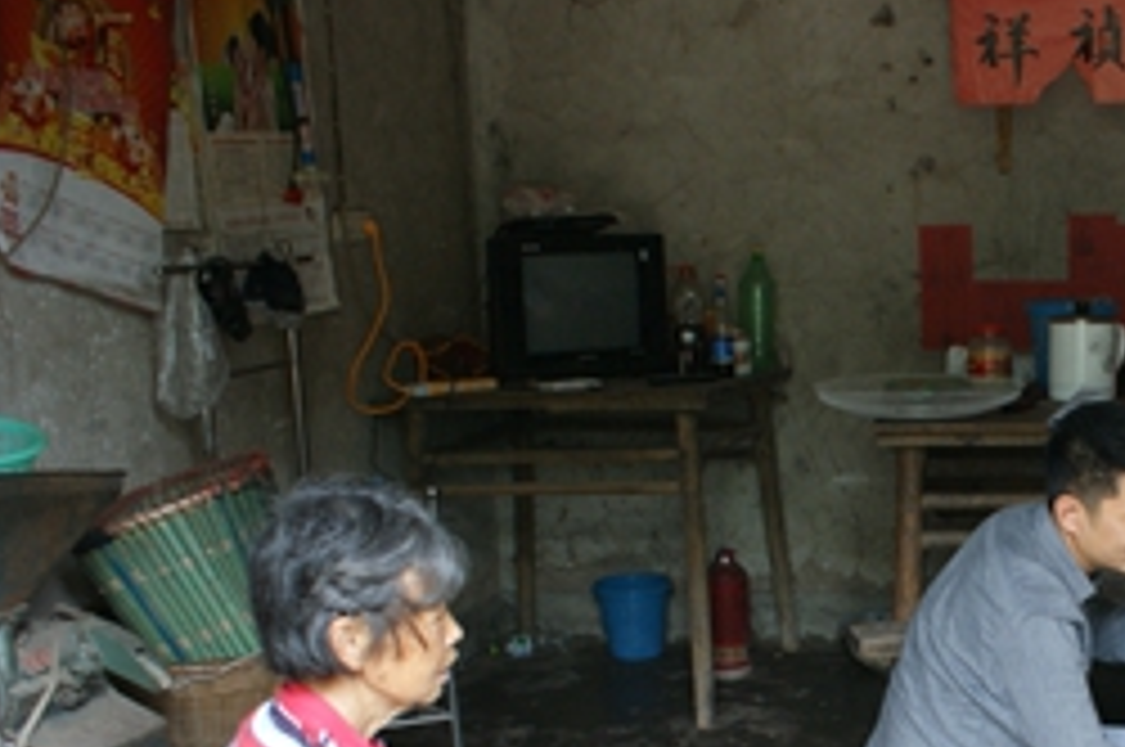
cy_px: 657
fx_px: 1685
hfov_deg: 34.1
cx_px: 1084
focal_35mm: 54
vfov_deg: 24.4
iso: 400
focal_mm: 18
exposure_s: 1/30
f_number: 3.5
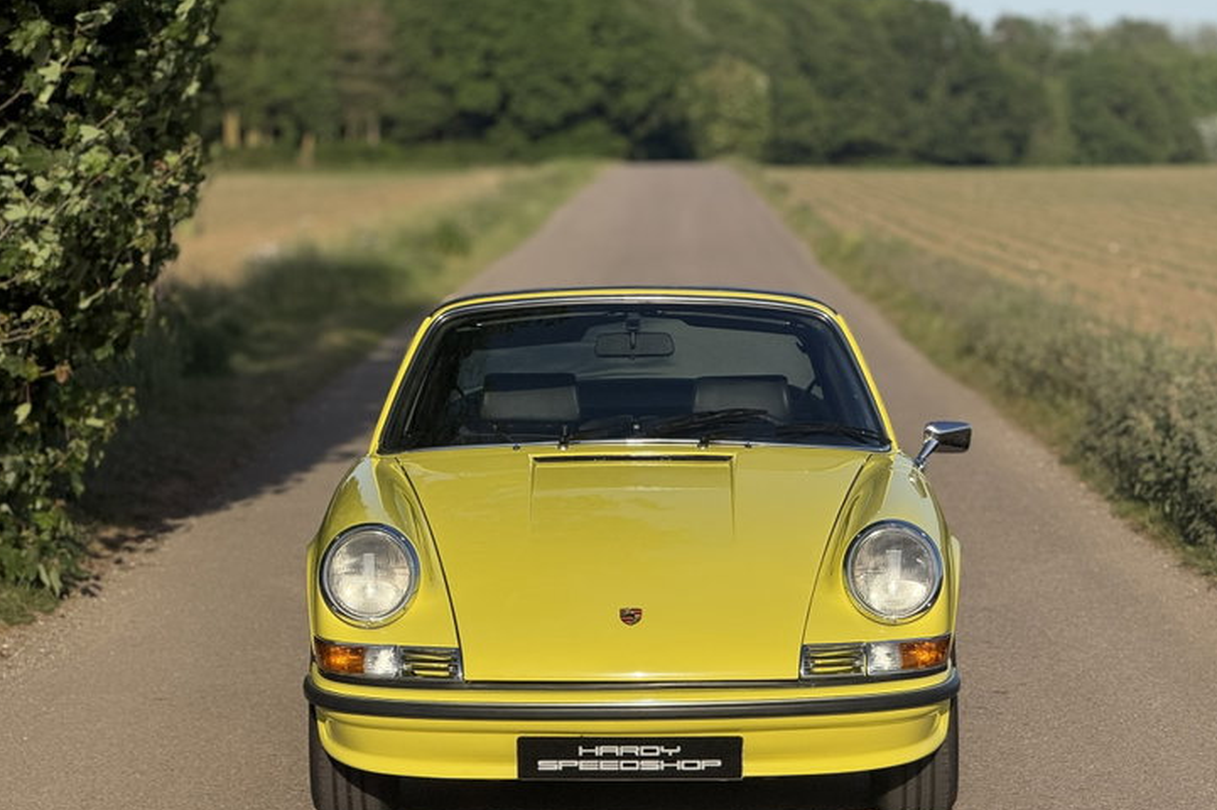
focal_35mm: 133
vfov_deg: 10.3
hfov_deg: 15.4
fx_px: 4494
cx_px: 621
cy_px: 440
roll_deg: -0.1
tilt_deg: -3.0
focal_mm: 15.66
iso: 50
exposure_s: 1/2212
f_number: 2.8
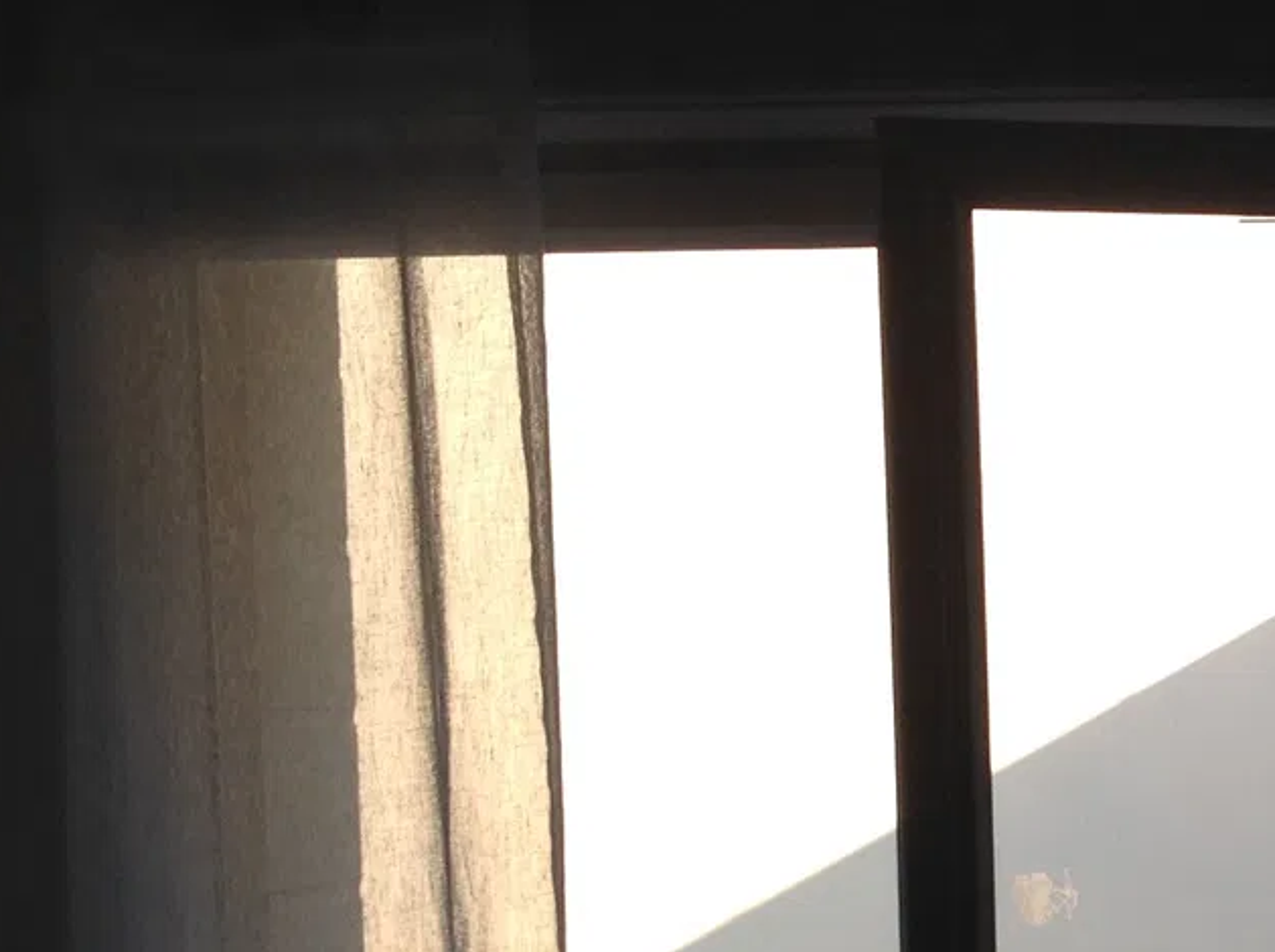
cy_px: 941
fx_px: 3274
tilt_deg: -4.4
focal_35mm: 89
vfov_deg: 16.2
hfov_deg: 20.9
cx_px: 1429
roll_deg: +0.8
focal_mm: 4.28
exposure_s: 1/277
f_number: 2.4
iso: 50
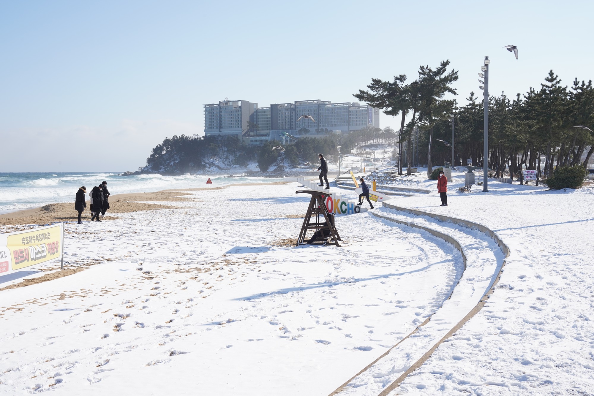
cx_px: 297
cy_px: 198
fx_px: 809
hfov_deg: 40.3
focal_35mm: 49
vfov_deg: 27.5
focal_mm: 49
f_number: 14
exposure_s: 1/320
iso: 320
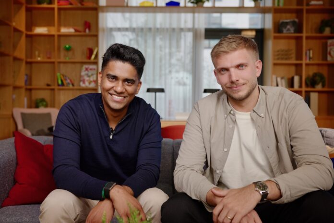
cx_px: 167
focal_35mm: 38
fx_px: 353
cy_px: 112
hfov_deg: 50.7
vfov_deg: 35.1
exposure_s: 1/250
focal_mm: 38
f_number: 3.5
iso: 640
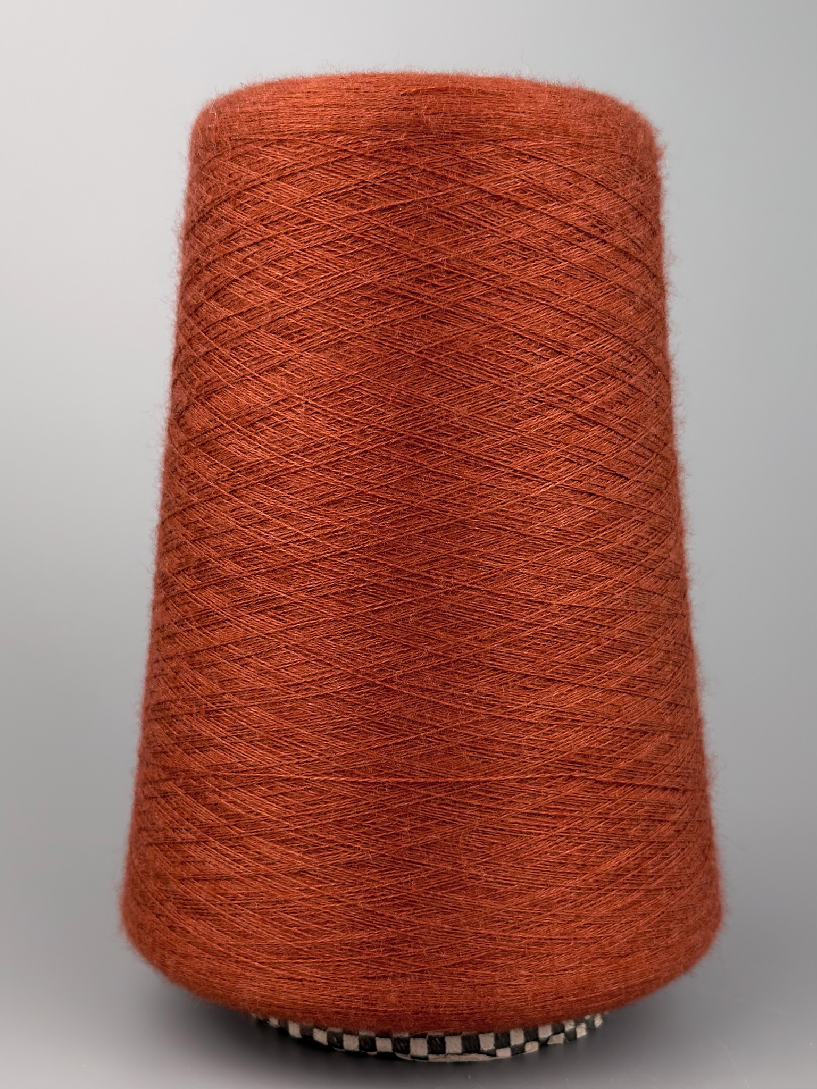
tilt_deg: -7.1
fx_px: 755
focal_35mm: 24
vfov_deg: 71.6
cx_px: 408
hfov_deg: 56.8
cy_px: 544
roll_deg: -0.3
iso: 64
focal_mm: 6.76
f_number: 1.78
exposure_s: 1/715
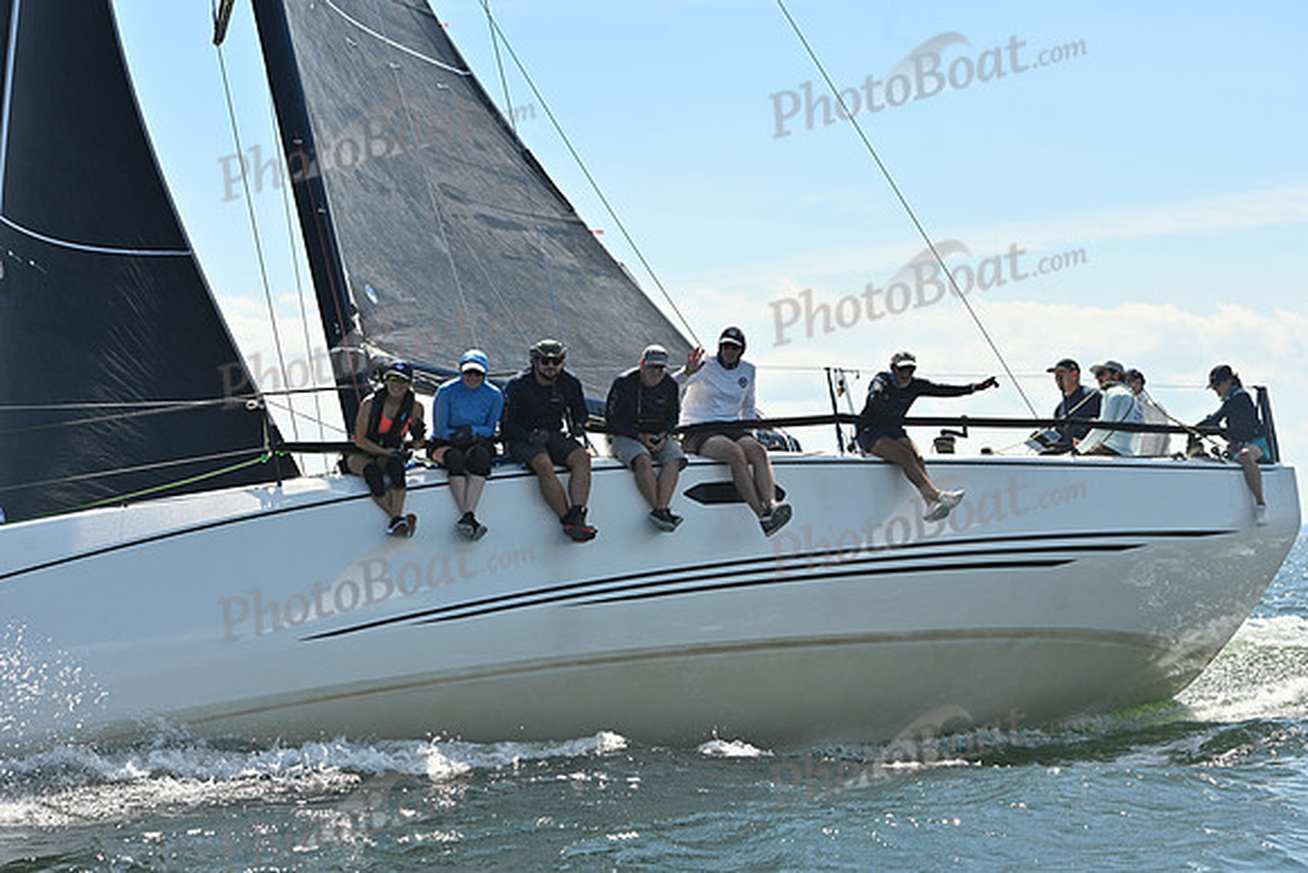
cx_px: 654
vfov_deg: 16.7
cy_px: 436
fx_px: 2980
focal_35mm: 82
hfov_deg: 24.8
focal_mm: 82
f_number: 7.1
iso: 250
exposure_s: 1/1250
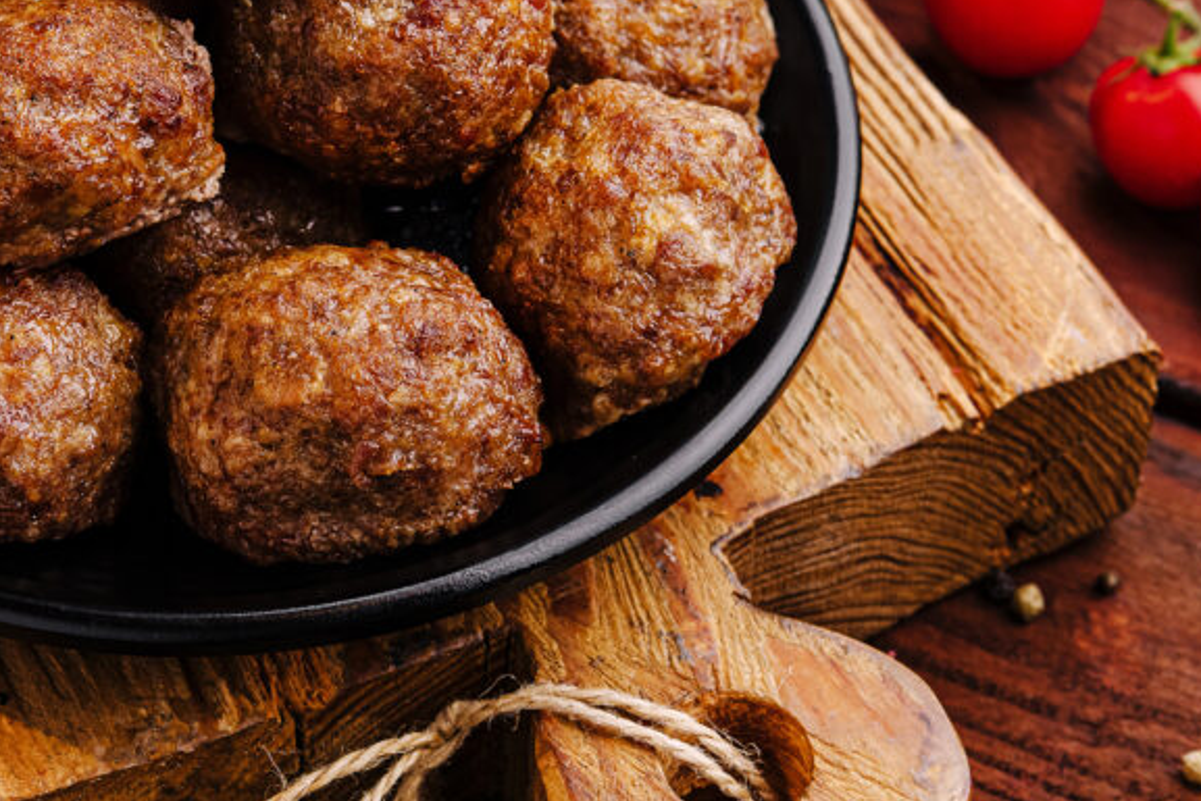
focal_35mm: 133
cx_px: 298
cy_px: 378
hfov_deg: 15.3
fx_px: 4438
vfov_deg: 10.3
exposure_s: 1/160
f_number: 8
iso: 200
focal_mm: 60
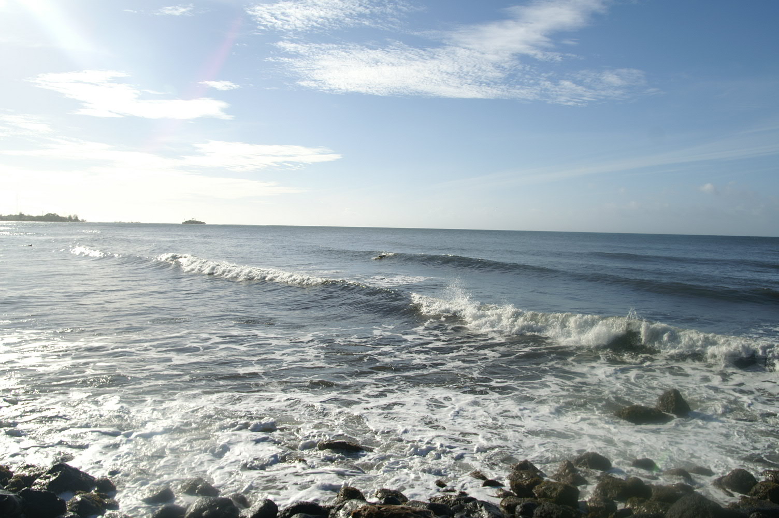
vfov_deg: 47.8
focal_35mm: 27
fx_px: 584
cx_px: 390
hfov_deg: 67.4
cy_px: 259
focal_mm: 18
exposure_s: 1/800
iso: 100
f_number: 8
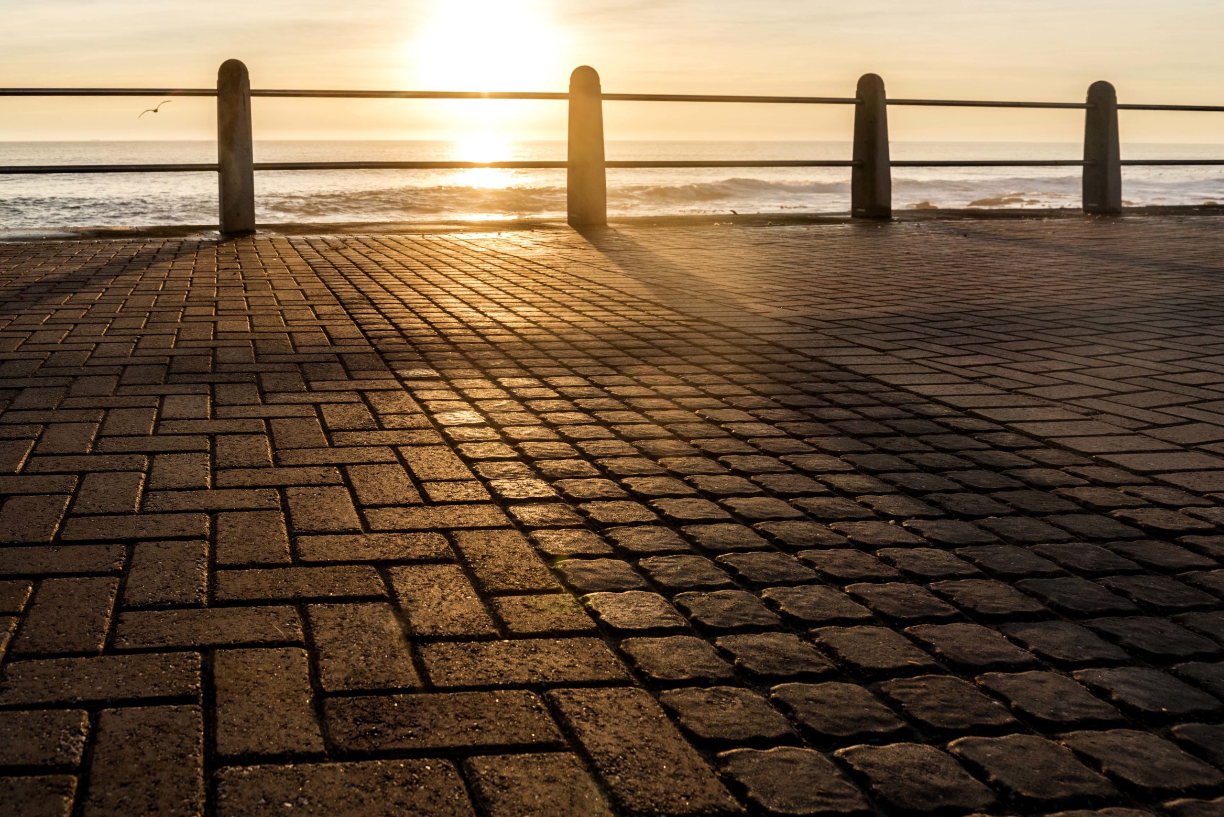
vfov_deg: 45.0
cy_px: 408
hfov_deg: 63.6
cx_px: 612
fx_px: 986
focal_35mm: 29
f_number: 10
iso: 200
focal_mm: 29
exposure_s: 1/250
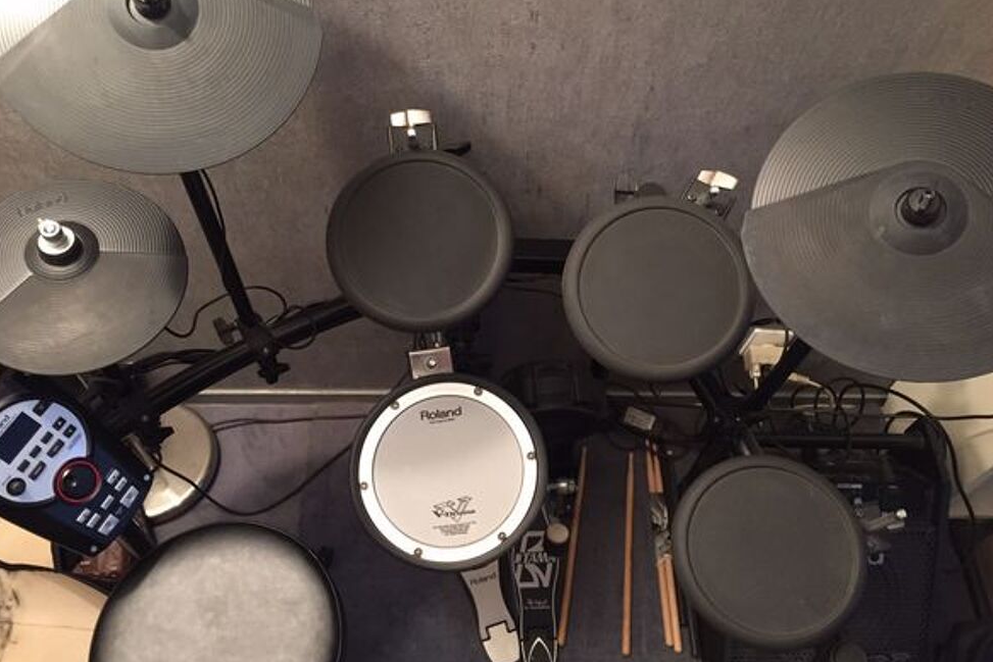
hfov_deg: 60.3
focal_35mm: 31
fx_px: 855
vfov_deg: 42.3
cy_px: 328
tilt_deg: -57.7
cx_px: 491
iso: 250
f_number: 2.2
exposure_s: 1/15
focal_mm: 4.15
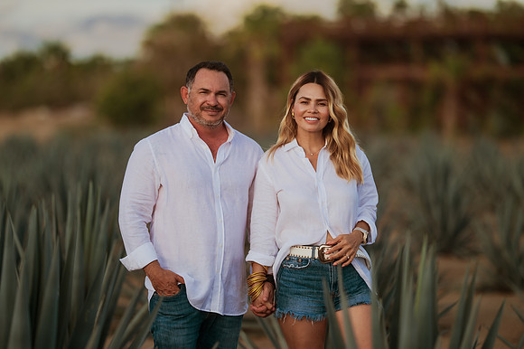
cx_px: 262
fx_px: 1964
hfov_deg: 15.2
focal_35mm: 135
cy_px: 174
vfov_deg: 10.1
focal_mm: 135
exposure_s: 1/1600
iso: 80
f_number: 1.8
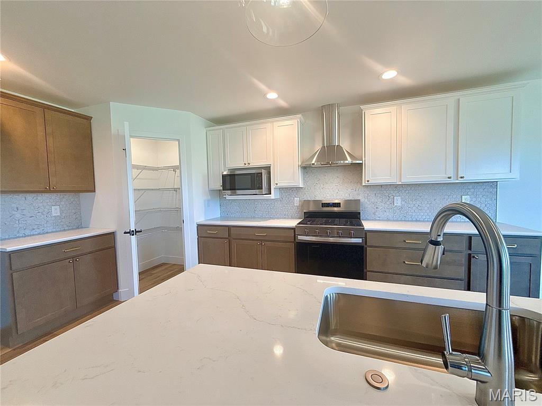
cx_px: 271
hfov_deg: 102.1
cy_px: 203
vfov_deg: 85.7
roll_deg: +1.7
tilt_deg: -3.0
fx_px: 219
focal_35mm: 14
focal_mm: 2.22
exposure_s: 1/120
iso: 100
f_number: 2.2
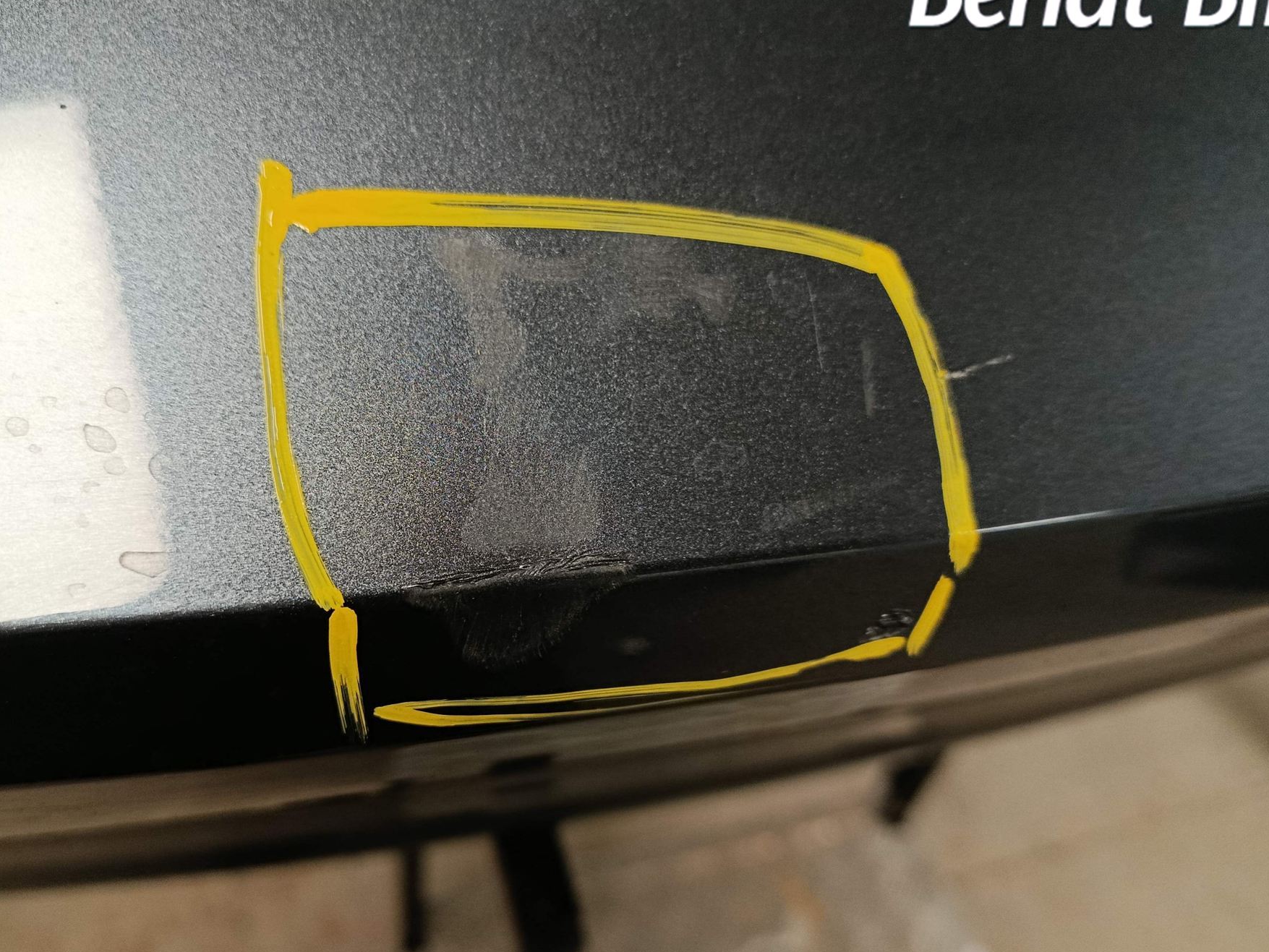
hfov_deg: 63.2
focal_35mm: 28
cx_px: 555
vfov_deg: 49.8
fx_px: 1027
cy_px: 493
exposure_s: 1/100
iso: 945
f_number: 1.7
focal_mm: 5.24
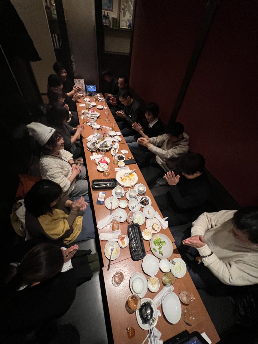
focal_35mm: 13
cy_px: 172
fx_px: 129
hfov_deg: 89.9
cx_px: 129
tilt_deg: -47.7
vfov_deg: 106.2
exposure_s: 1/60
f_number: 1.8
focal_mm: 1.57
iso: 320
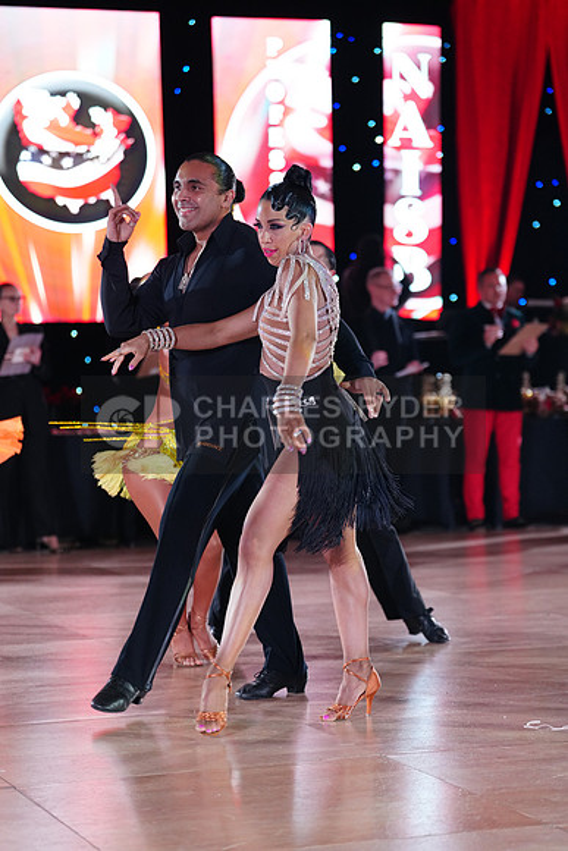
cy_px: 426
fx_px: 2129
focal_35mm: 90
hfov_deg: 15.2
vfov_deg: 22.6
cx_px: 284
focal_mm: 90
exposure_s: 1/320
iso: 2500
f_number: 2.8
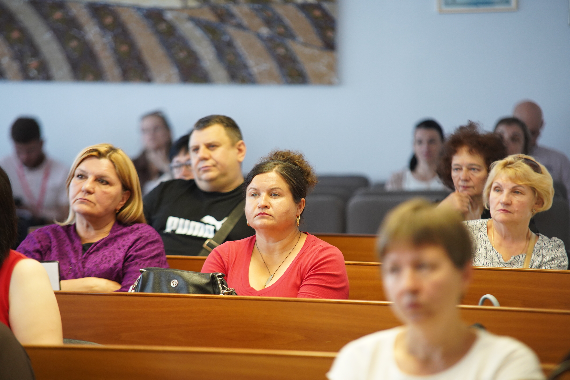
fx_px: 2612
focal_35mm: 165
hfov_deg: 12.5
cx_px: 285
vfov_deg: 8.3
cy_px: 190
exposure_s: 1/200
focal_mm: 165
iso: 2500
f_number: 3.5
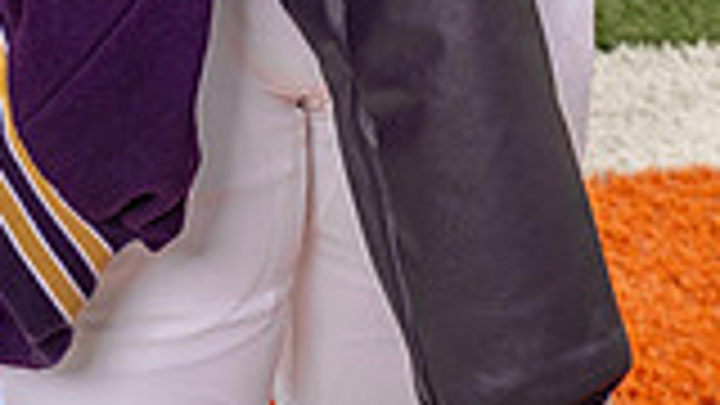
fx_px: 2806
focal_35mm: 147
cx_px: 212
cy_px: -603
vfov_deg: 7.6
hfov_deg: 14.6
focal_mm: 50
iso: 100
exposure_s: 1/160
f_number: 8
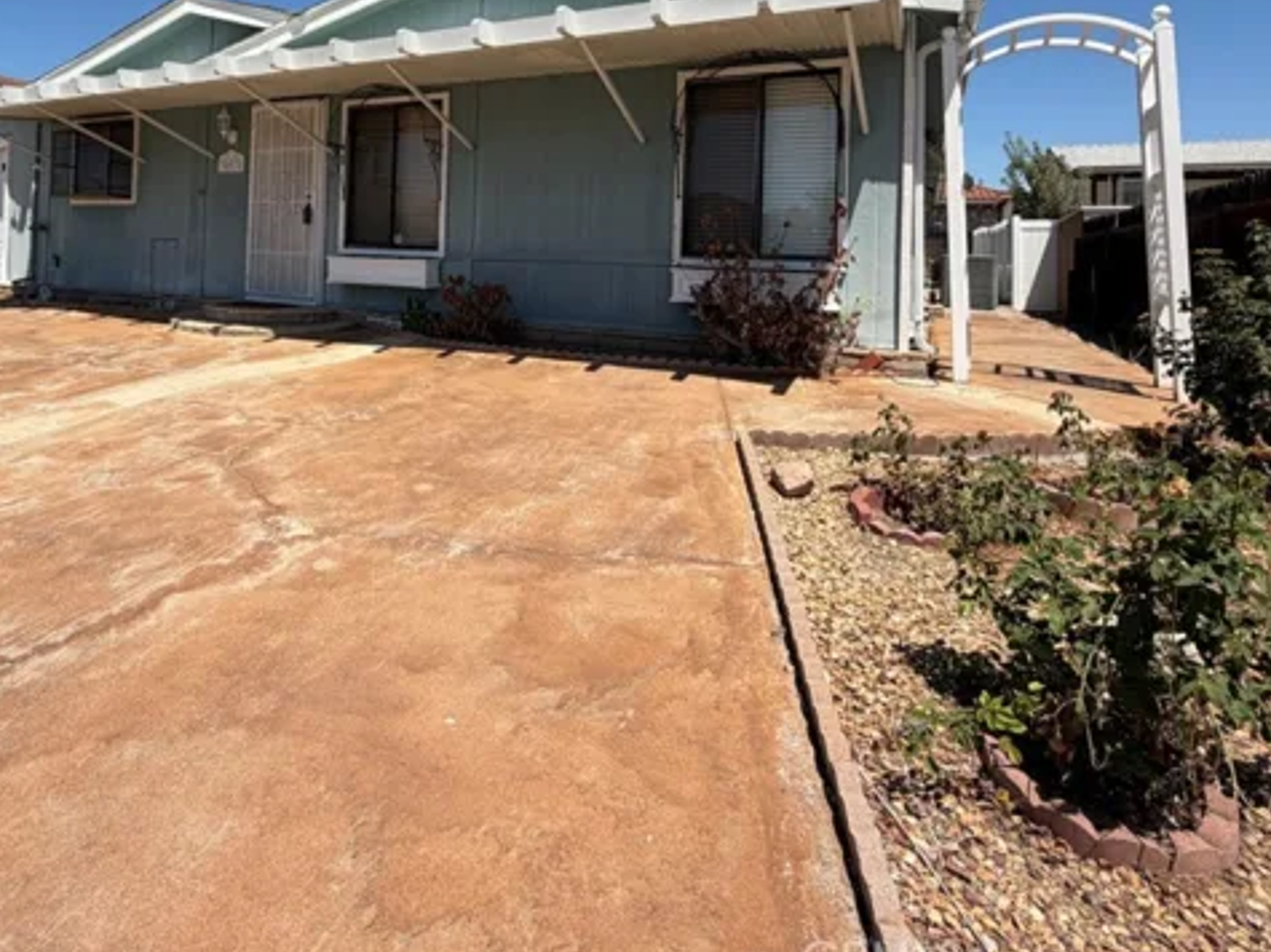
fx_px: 808
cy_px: 238
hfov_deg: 75.1
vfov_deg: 57.9
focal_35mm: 22
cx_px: 478
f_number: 2.2
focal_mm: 2.22
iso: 20
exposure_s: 1/955
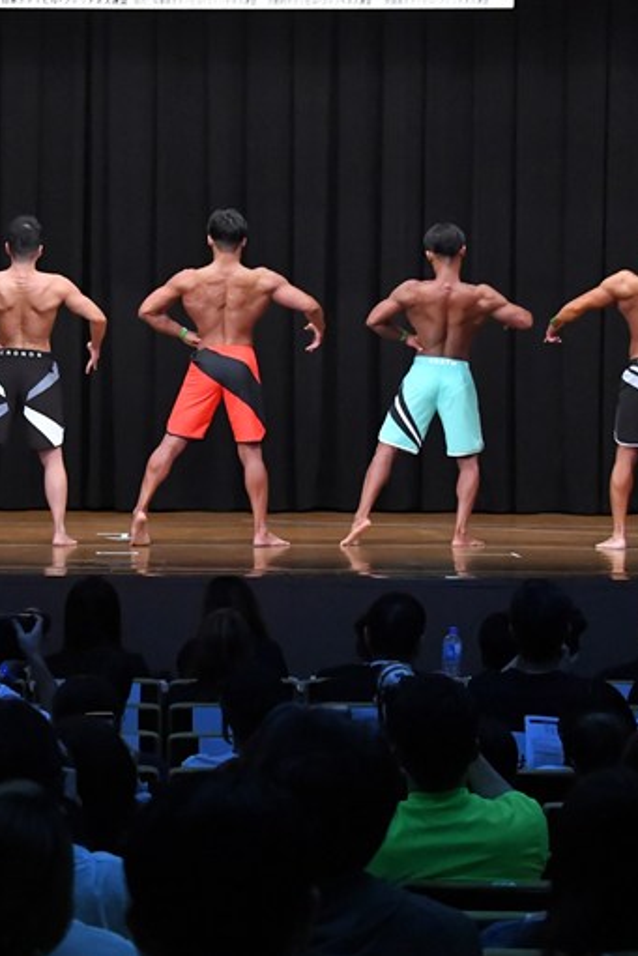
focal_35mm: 141
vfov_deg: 14.5
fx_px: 3745
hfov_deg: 9.7
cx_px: 179
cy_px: 477
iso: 8000
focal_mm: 62
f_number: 5.6
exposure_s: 1/400
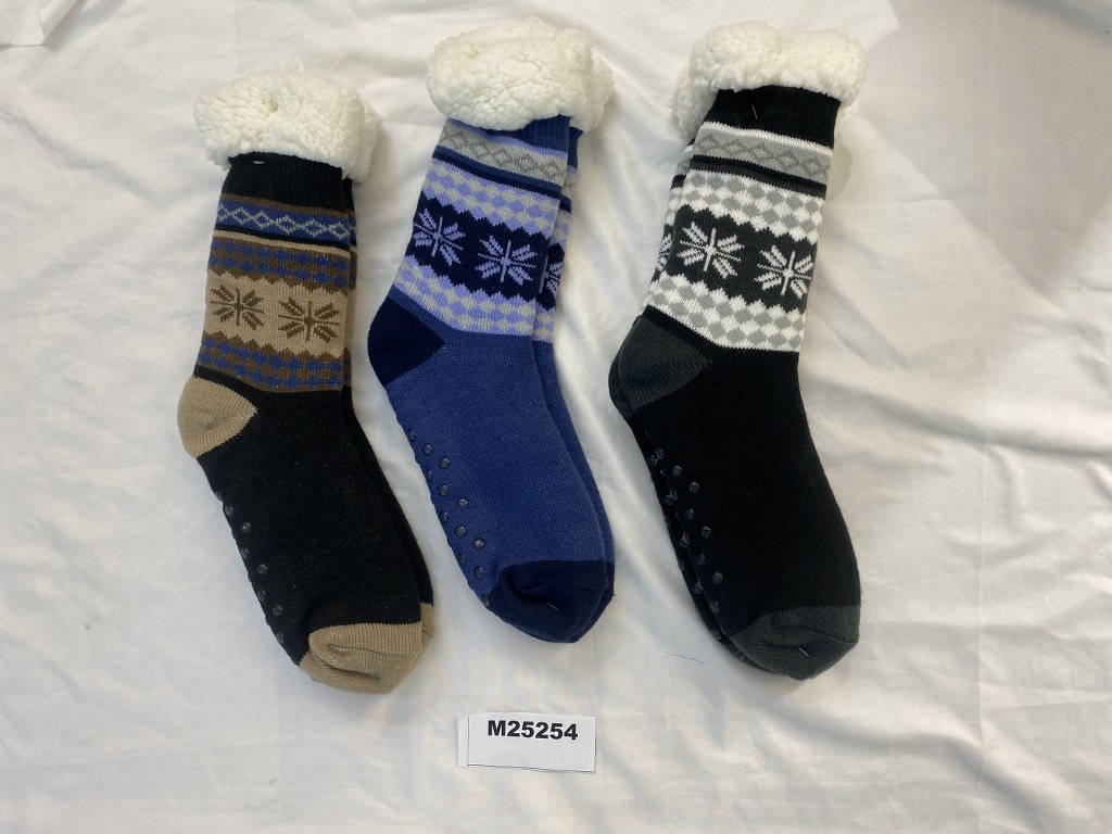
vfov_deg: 53.1
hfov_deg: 67.3
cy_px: 417
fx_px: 835
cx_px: 556
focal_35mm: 26
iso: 64
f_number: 1.8
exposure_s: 1/100
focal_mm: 4.25
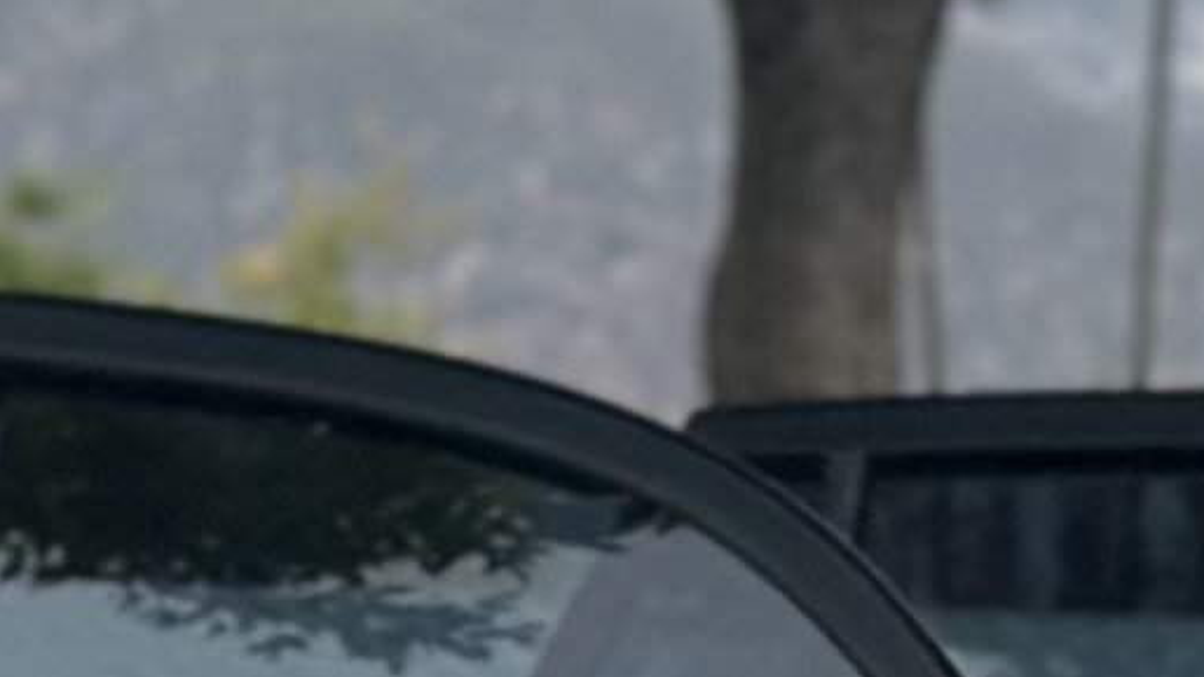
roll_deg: -0.9
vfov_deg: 2.9
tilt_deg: -1.3
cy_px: 2099
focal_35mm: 410
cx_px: 3631
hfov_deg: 5.0
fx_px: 13088
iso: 100
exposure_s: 1/2890
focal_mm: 6.86
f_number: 1.78
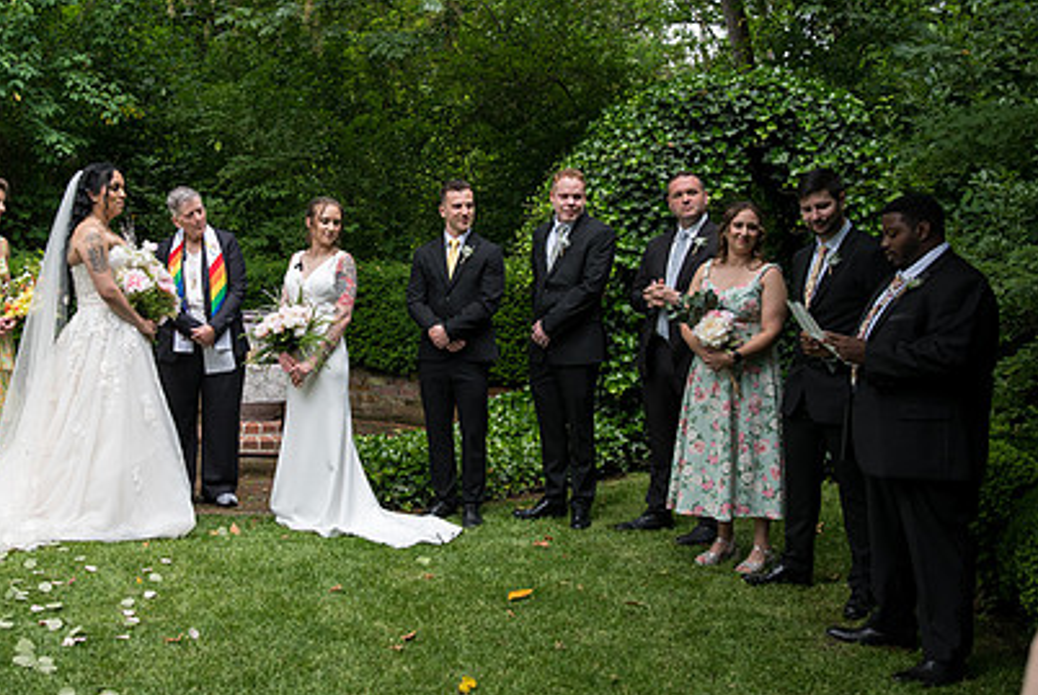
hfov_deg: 39.9
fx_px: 1414
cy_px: 278
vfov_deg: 27.5
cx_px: 364
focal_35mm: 49
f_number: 4
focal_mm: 34
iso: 500
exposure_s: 1/400
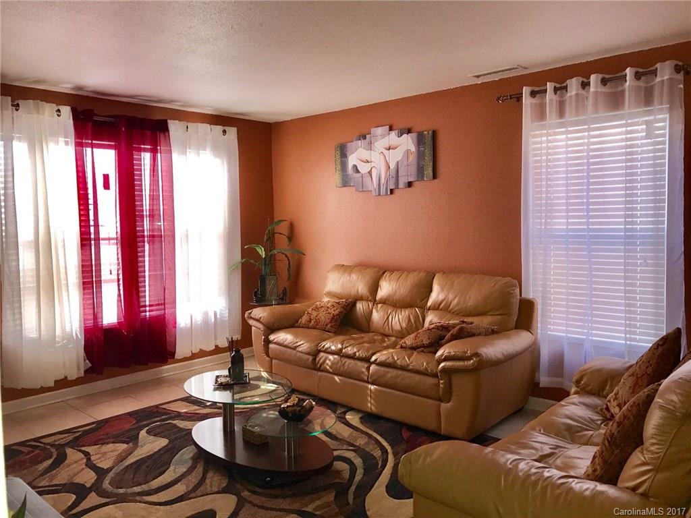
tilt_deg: -3.6
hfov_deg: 63.4
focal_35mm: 28
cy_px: 259
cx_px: 346
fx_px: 559
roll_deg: +1.6
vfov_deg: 49.7
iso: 20
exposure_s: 1/58
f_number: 1.8
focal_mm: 3.99
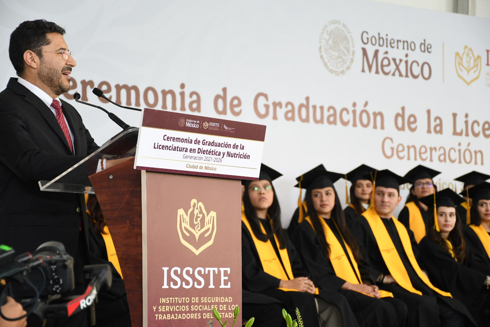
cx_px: 245
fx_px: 1524
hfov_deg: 18.3
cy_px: 164
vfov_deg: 12.2
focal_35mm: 112
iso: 640
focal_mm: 75
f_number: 5.6
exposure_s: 1/125
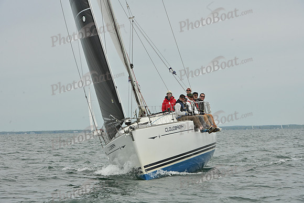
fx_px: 1140
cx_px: 152
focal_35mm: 135
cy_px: 102
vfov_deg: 10.2
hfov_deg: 15.2
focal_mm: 135
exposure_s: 1/800
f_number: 11
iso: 320
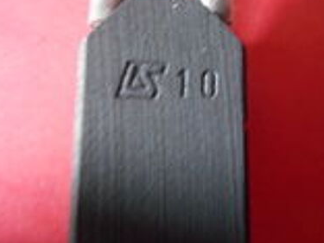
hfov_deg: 56.8
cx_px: 162
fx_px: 299
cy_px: 89
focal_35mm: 32
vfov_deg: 43.7
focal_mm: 4.5
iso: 800
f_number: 3.7
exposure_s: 1/2.5
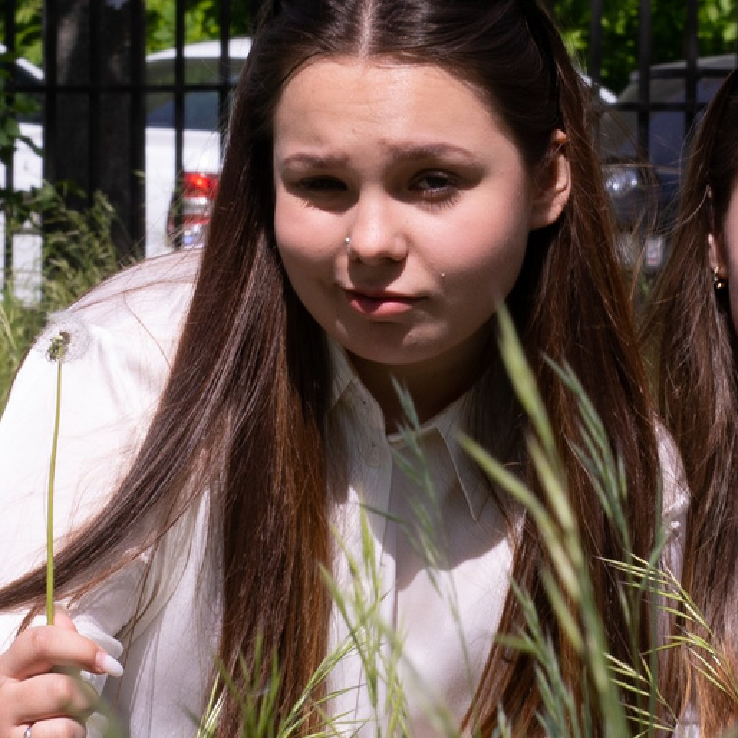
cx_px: 528
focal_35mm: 360
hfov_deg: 4.9
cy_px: 510
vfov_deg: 4.9
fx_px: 8683
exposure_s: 1/125
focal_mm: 85
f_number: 16
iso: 160
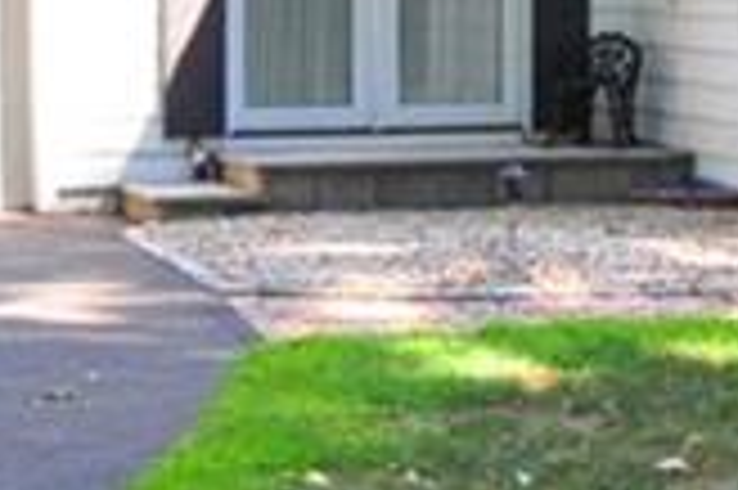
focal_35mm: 150
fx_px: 3072
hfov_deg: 13.6
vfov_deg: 9.0
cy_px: -61
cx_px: 630
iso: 800
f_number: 7.1
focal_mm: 16
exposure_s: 1/200
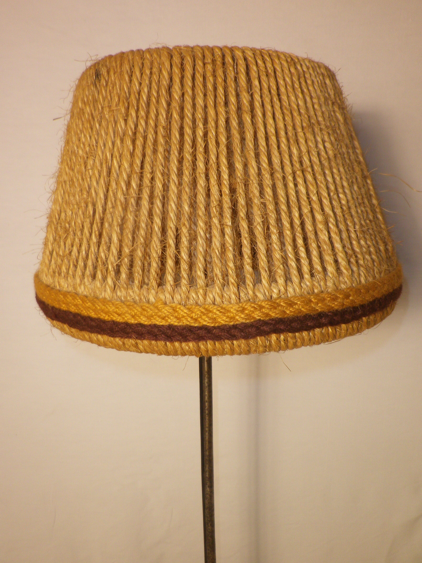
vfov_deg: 63.4
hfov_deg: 49.7
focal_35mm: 28
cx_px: 211
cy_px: 282
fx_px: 455
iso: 80
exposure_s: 1/50
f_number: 3.2
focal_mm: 5
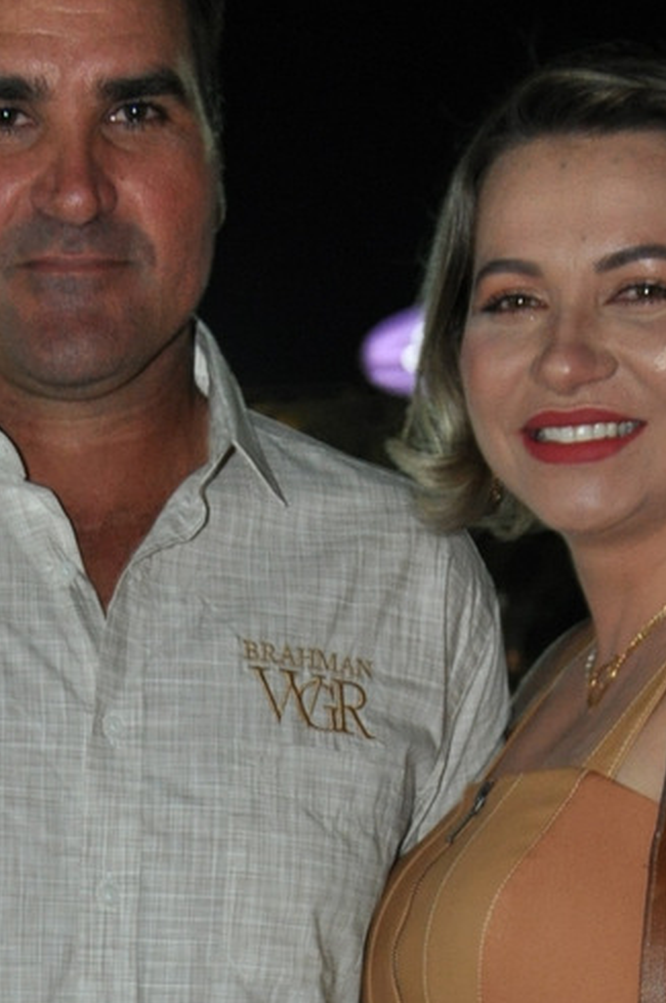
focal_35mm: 107
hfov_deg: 12.7
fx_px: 2987
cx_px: 197
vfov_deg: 18.3
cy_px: 1134
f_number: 4
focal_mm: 25
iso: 800
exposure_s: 1/60
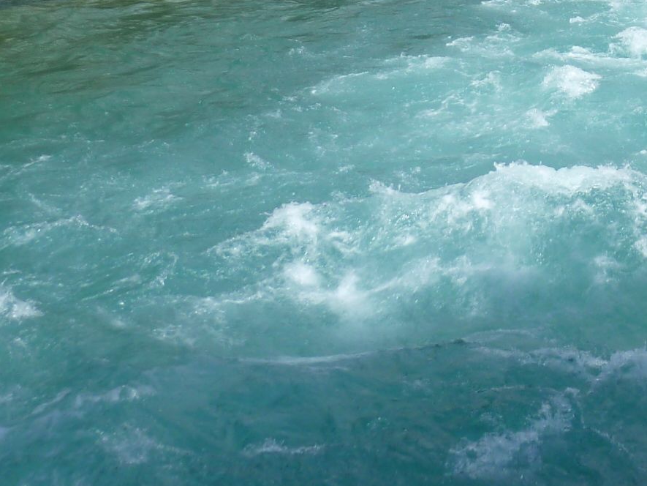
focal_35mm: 81
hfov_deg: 23.5
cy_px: -201
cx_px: 584
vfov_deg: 16.8
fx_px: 1514
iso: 80
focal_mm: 5
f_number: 9
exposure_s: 1/125
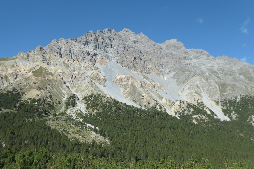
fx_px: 233
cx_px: 127
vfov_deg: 40.0
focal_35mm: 33
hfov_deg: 57.2
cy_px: 84
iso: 200
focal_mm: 12
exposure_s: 1/1000
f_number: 5
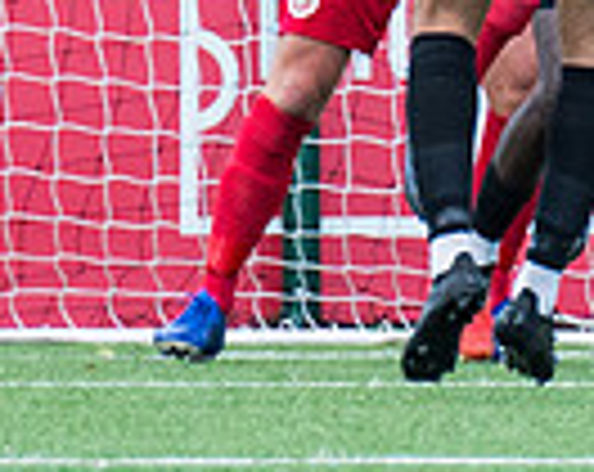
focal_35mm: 3070
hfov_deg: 0.6
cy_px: -328
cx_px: 836
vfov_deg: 0.5
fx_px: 53851
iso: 500
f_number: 4
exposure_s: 1/1250
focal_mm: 280
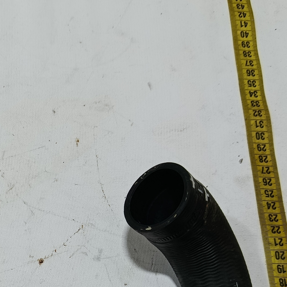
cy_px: 287
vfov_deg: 24.2
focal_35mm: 68
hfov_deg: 23.9
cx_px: -21
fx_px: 638
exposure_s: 1/120
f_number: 1.7
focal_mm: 5.24
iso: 140
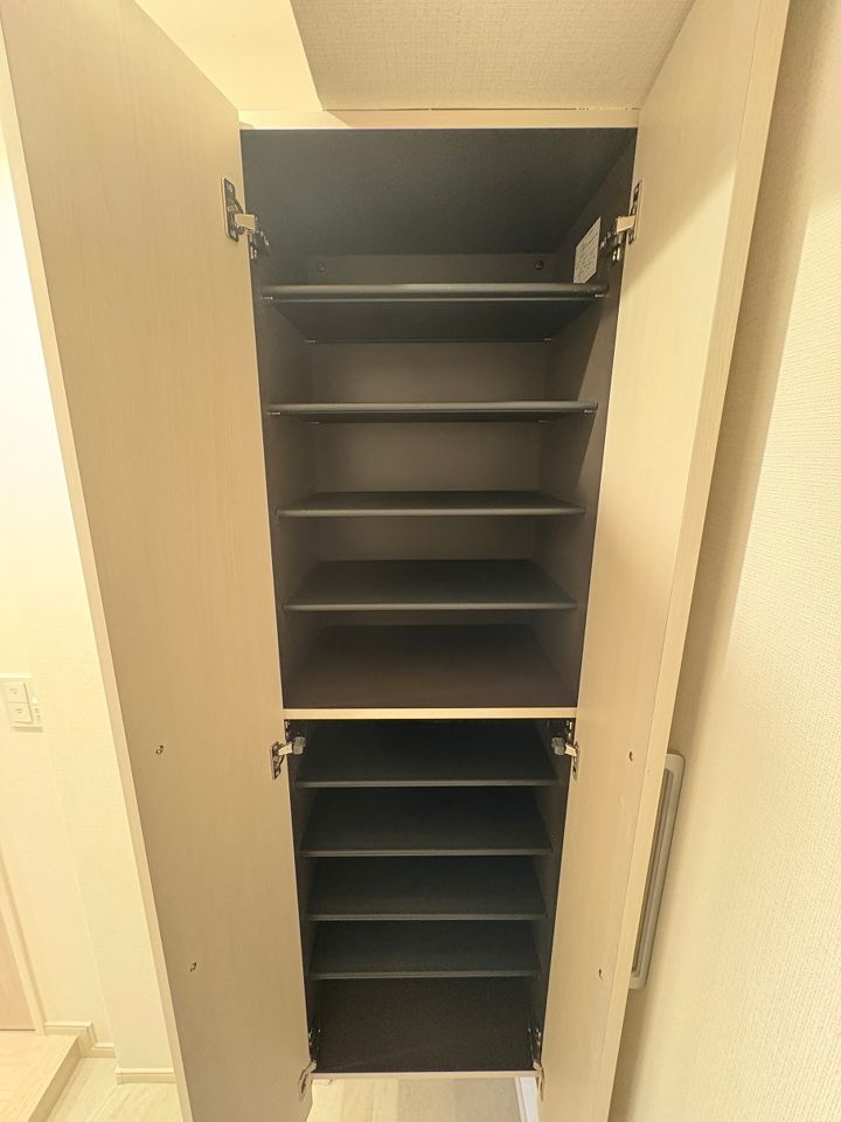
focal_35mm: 14
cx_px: 420
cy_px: 561
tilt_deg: -13.7
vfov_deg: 102.1
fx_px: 454
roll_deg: -0.4
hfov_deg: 85.7
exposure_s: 1/33
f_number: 2.2
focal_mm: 2.22
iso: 1000
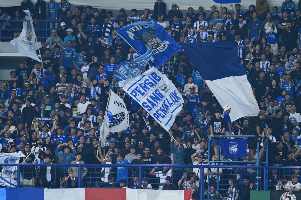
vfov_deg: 3.1
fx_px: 3677
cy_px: 100
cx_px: 150
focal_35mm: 440
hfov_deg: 4.7
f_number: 6
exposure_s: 1/640
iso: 8000
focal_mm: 440
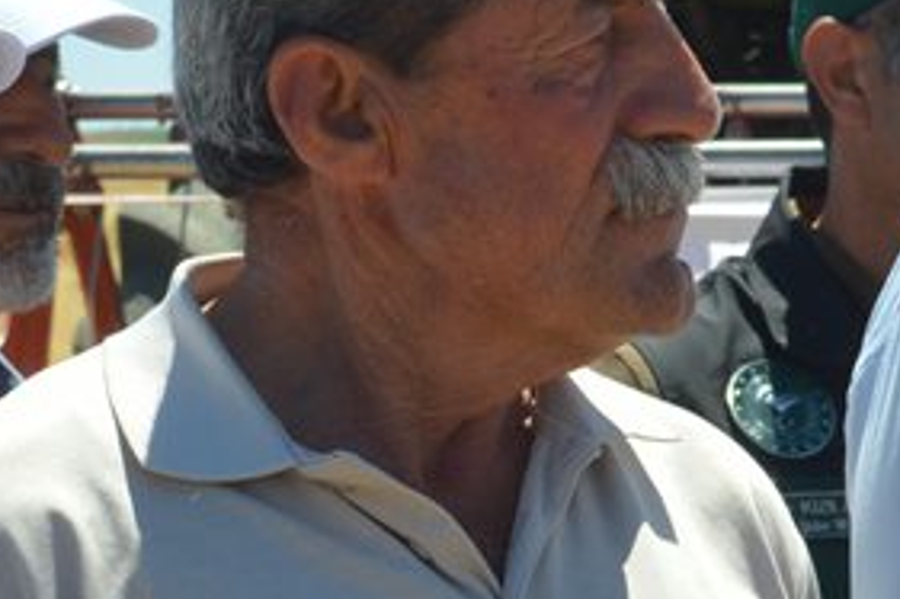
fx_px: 5821
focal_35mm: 233
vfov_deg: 5.9
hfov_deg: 8.8
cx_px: 599
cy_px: 647
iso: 100
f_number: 8
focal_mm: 32
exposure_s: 1/250
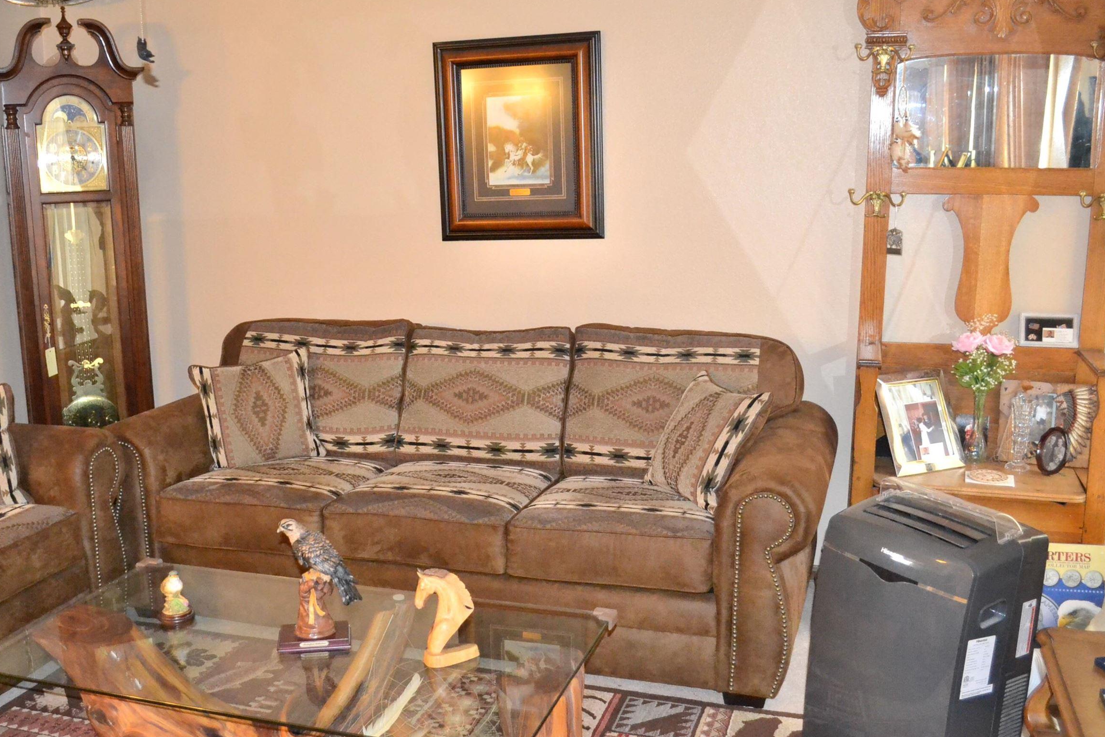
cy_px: 401
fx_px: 1105
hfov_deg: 52.9
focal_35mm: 36
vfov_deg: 36.8
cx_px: 455
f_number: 3.5
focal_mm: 18
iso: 3200
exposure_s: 1/60
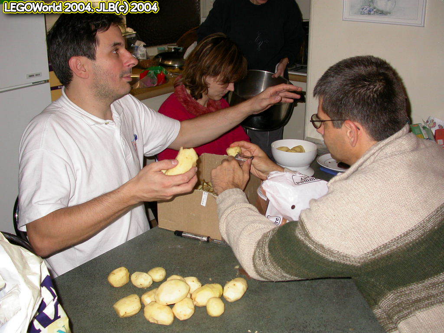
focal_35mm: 38
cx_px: 222
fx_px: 487
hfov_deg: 49.0
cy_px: 166
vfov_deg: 37.7
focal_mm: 7.85
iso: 100
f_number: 2.6
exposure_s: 1/60
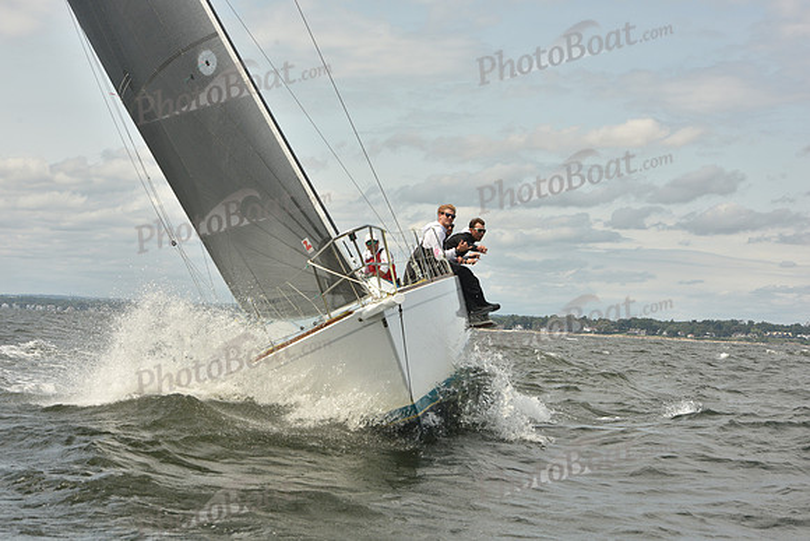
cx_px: 405
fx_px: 2070
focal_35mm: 92
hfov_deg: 22.1
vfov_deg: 14.9
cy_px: 270
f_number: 10
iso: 250
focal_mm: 92
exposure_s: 1/800
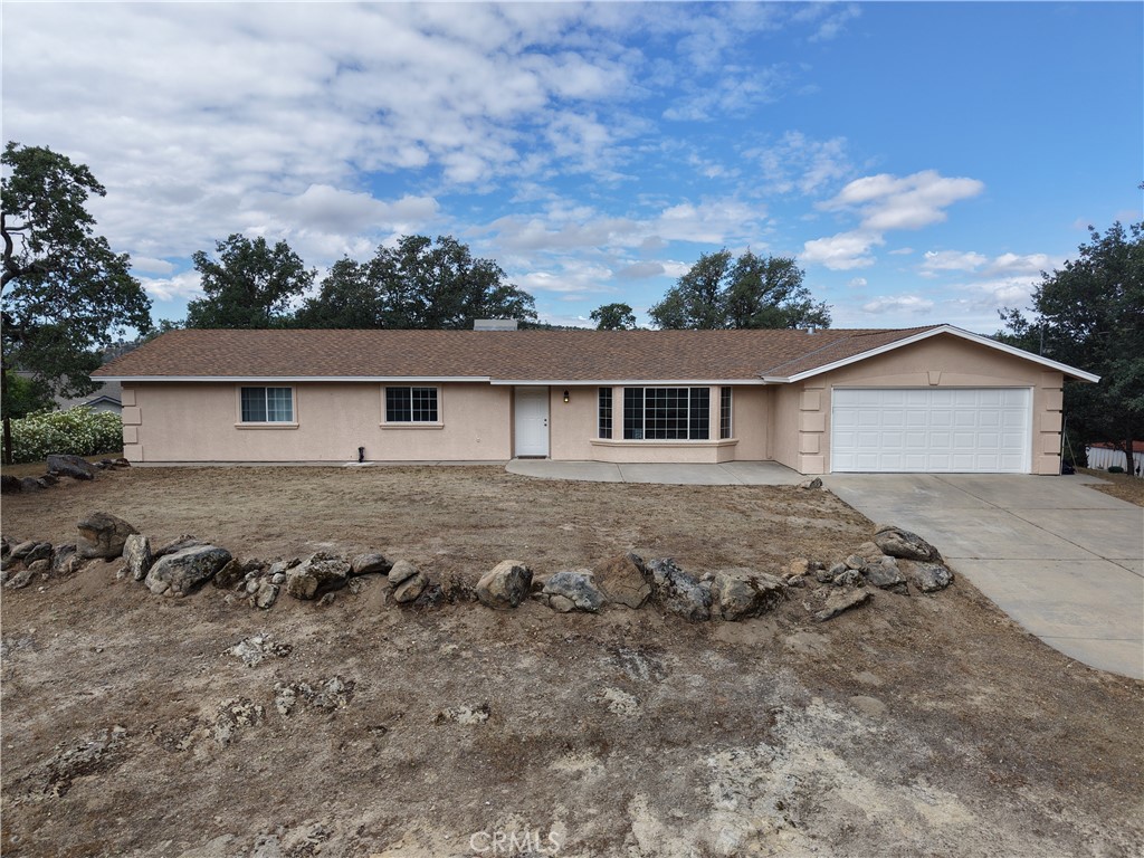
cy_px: 429
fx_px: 793
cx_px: 572
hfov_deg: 71.6
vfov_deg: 56.8
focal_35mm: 24
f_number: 1.8
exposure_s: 1/4000
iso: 150
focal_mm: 8.67
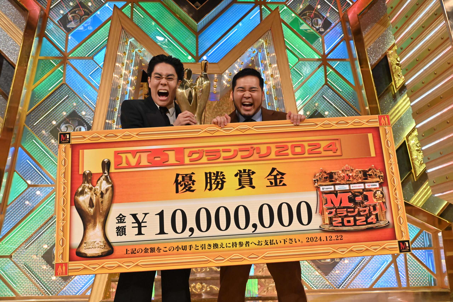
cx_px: 226
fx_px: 440
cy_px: 151
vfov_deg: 37.9
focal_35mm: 35
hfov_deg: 54.4
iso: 5000
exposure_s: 1/500
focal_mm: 35
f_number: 9
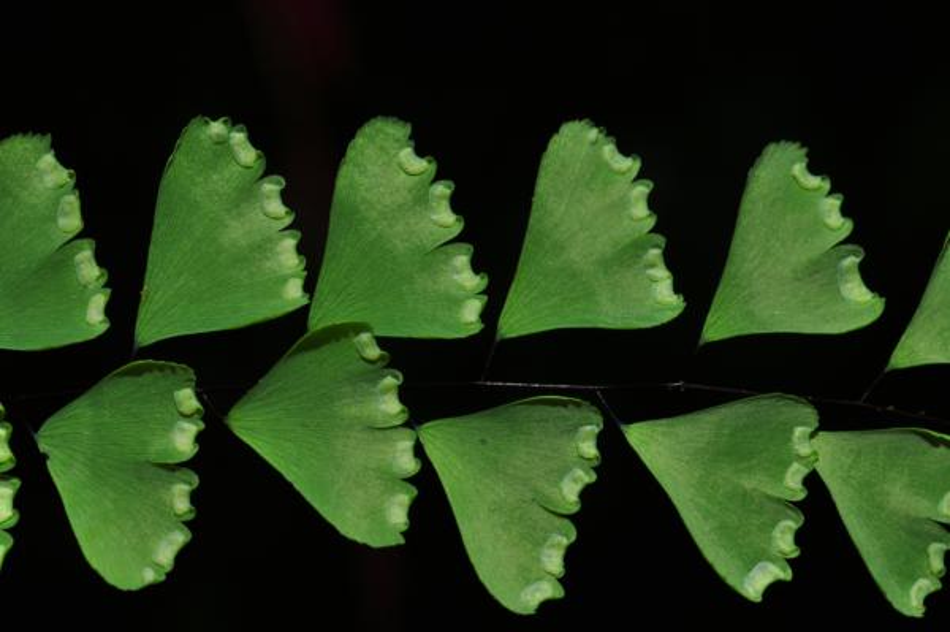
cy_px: 316
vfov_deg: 15.2
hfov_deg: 22.6
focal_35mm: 90
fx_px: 2373
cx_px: 475
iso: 250
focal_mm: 60
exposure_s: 1/60
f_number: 20
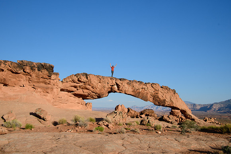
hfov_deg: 49.5
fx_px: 250
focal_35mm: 39
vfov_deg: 34.2
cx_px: 116
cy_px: 77
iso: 200
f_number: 11
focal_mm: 26
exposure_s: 1/100
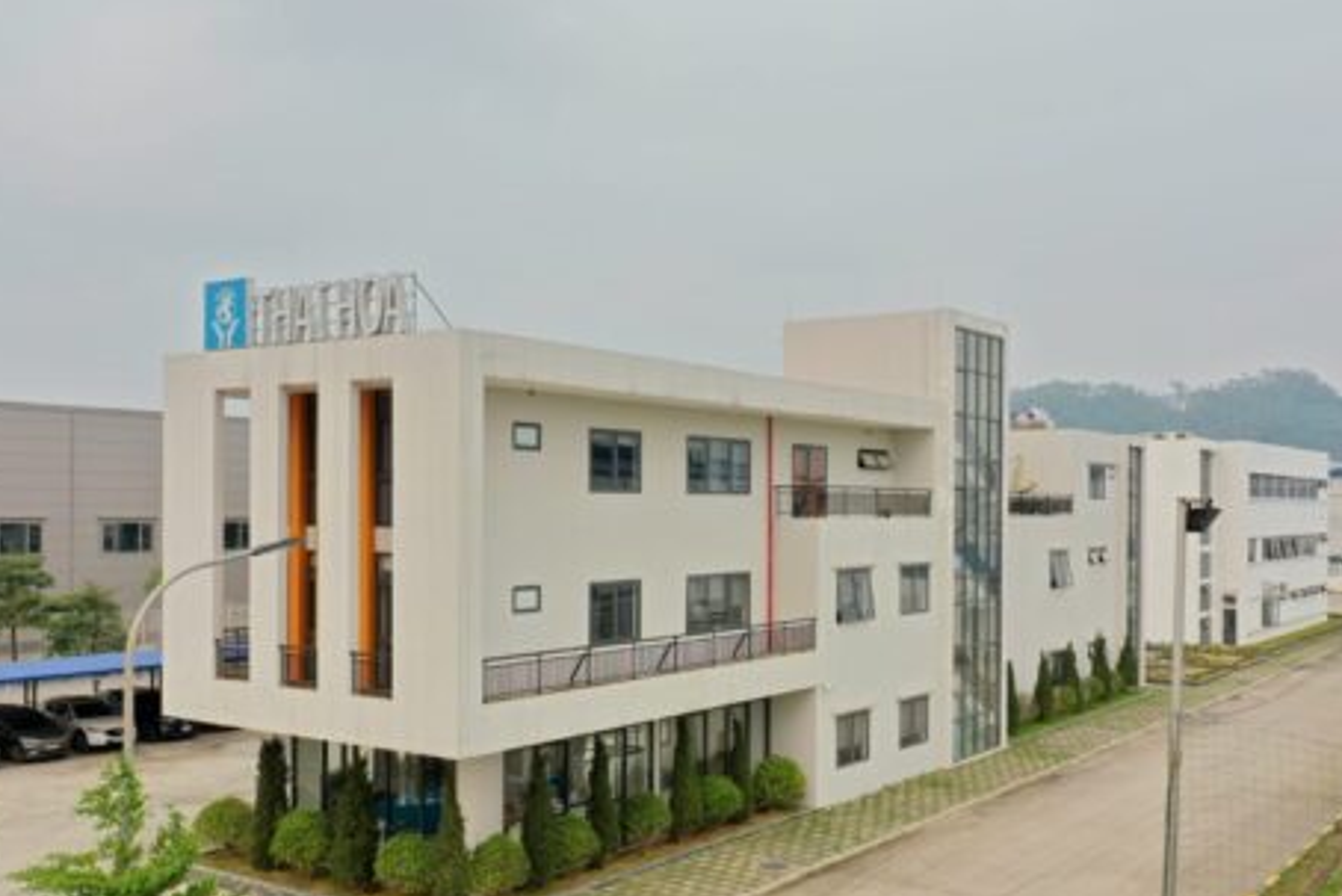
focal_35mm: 37
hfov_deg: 51.8
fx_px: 1380
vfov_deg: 35.9
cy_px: 515
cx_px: 724
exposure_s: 1/200
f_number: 5
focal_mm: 10.26
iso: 100
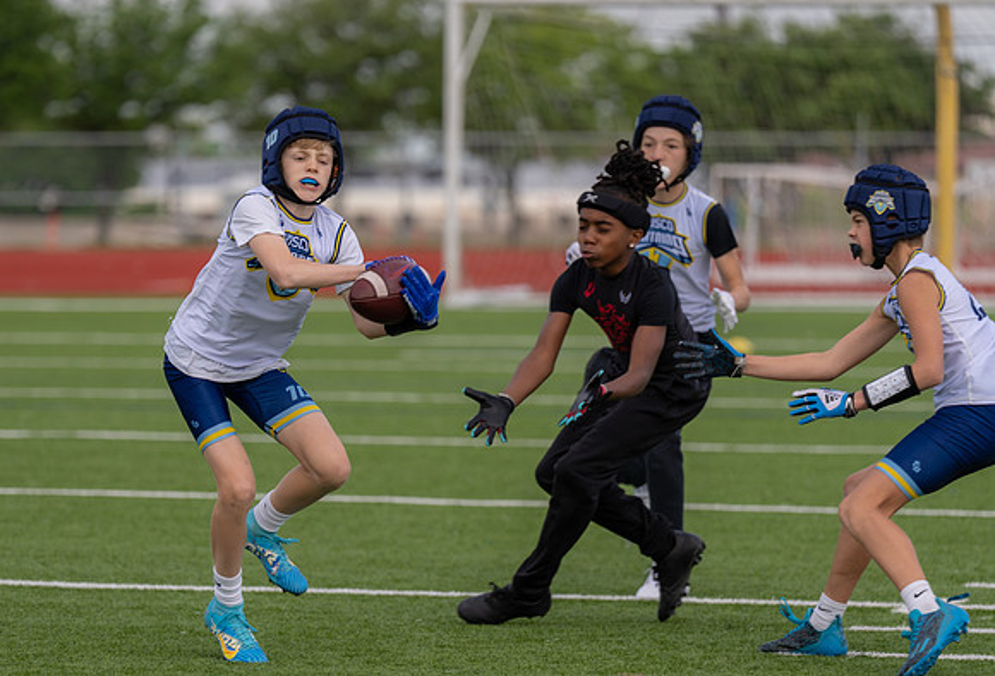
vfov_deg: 6.1
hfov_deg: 9.0
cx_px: 364
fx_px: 6291
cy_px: 421
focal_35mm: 226
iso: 100
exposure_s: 1/1000
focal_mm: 168
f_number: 2.8
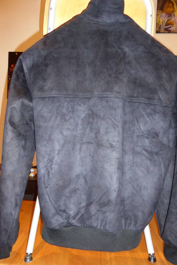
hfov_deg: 47.9
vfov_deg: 67.4
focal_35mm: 27
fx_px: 199
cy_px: 137
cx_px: 88
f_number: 3.3
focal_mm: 4.3
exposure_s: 1/10
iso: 400
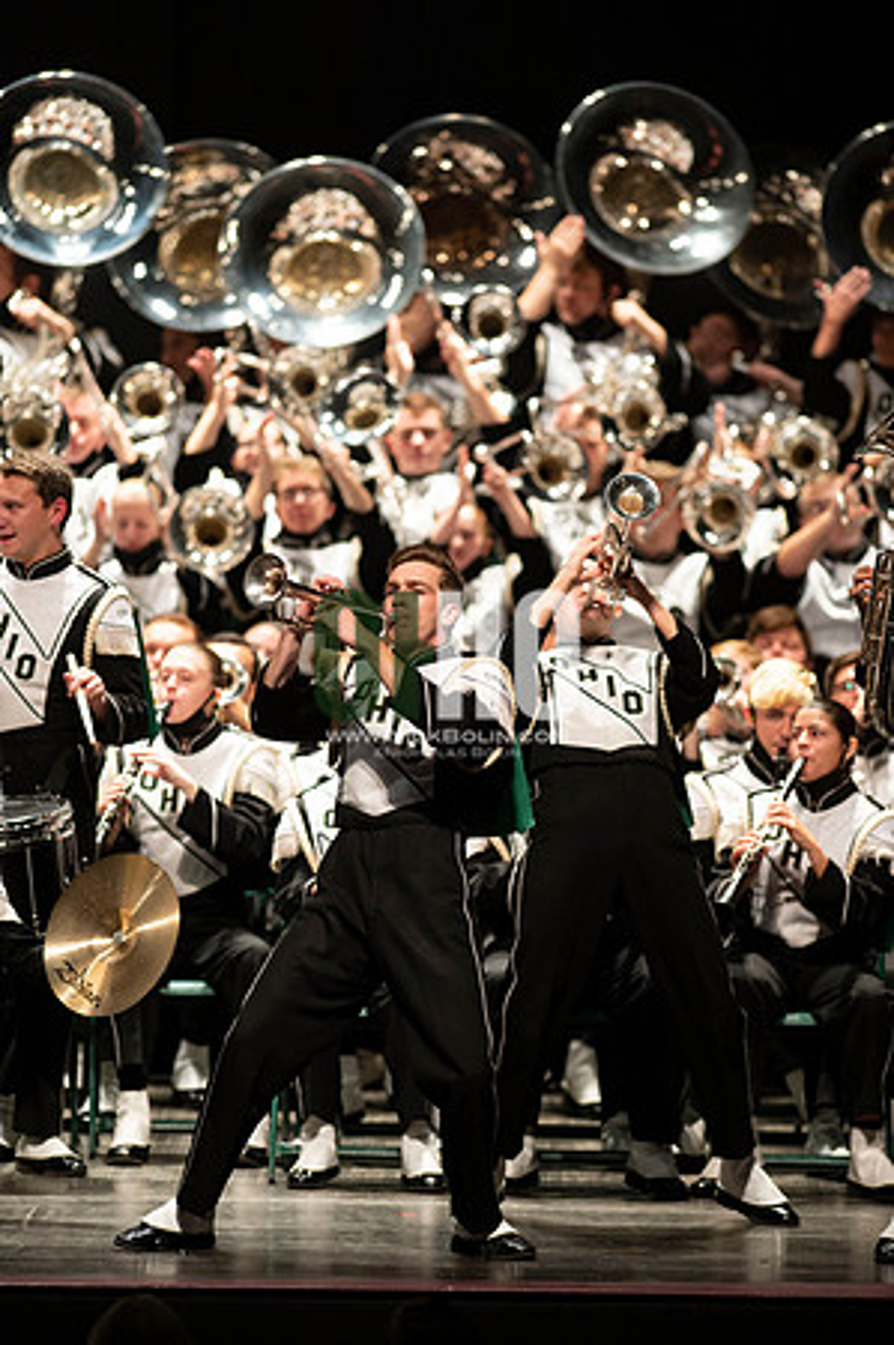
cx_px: 447
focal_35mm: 300
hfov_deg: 4.6
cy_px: 672
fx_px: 11200
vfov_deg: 6.9
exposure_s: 1/500
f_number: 2.8
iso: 3200
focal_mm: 300
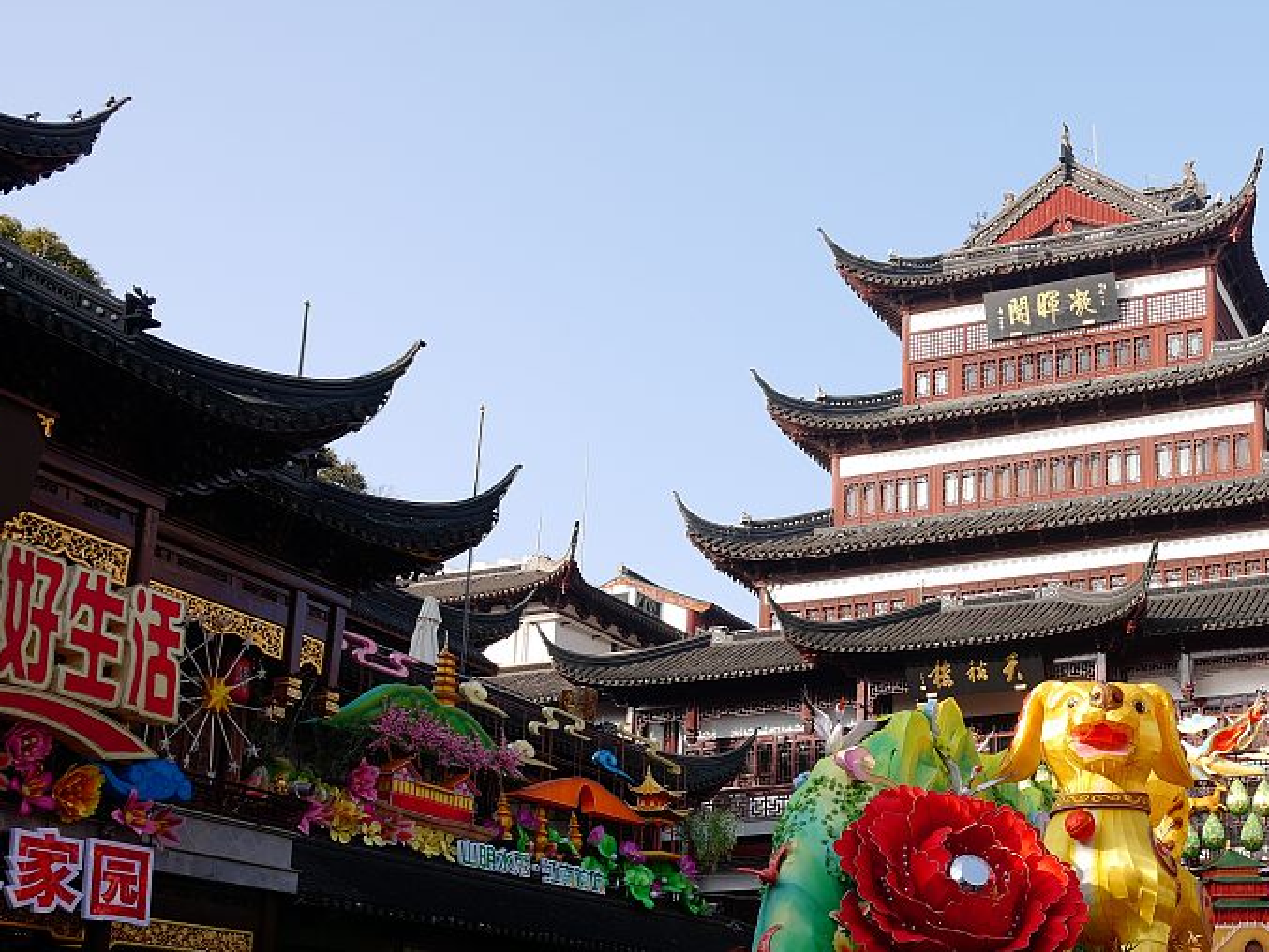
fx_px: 1687
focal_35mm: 46
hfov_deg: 39.4
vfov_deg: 31.1
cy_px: 682
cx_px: 1035
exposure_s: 1/160
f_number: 5
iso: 100
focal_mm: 18
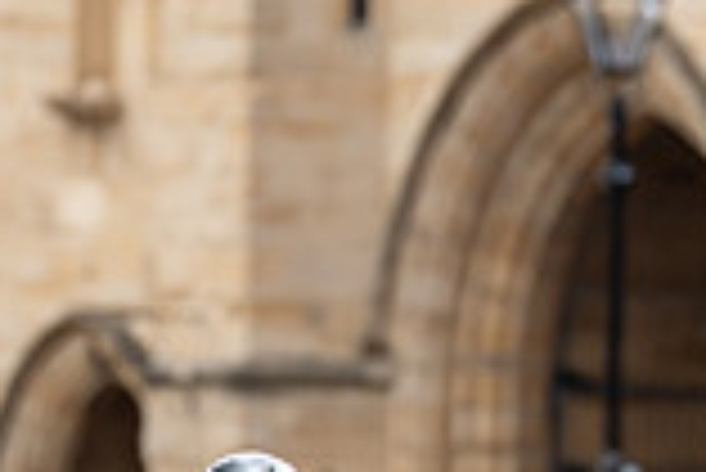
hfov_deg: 2.8
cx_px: 234
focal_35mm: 737
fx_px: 14466
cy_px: 672
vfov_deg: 1.9
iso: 640
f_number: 5
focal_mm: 200
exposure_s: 1/1000
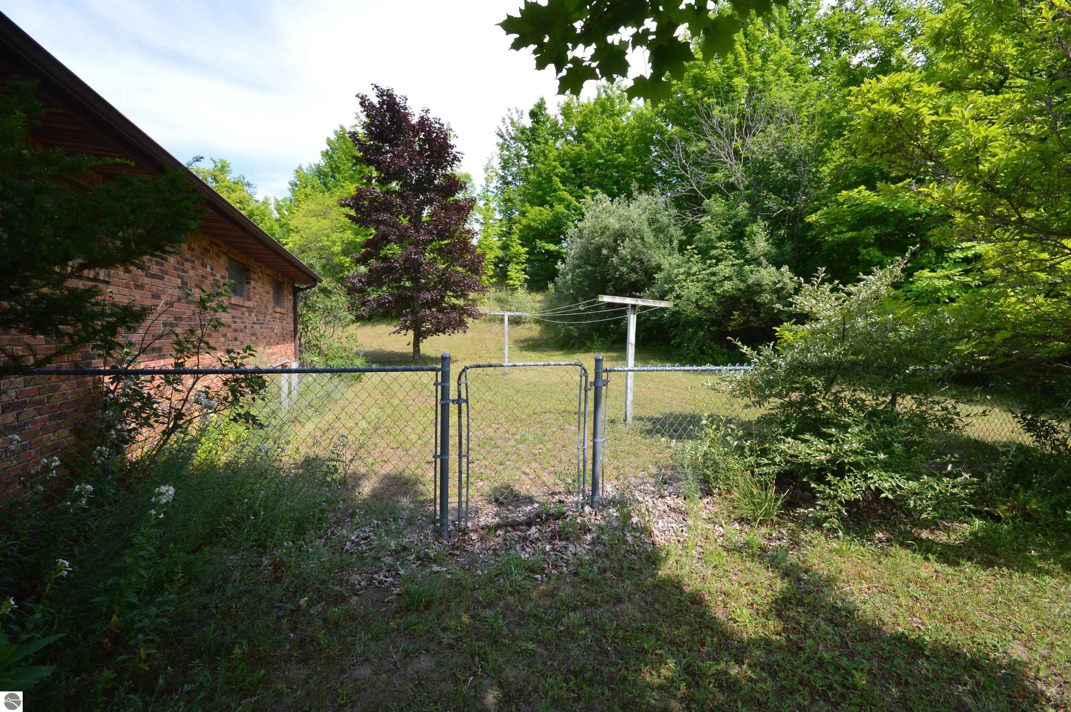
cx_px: 536
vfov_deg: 77.2
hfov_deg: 100.4
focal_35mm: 15
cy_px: 356
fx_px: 446
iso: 400
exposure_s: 1/250
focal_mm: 10
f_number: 10
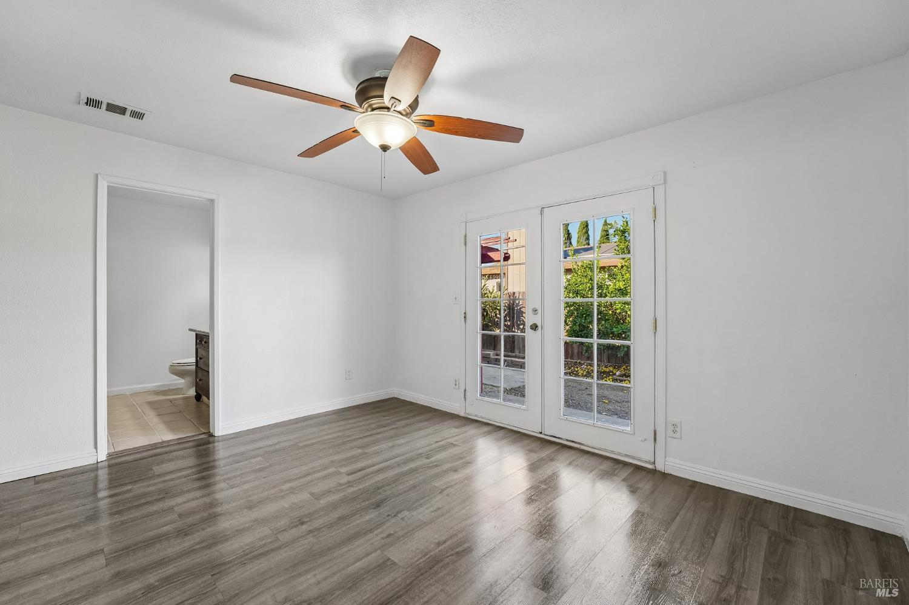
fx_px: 353
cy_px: 302
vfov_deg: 81.2
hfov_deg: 104.3
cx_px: 454
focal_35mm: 14
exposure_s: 1/50
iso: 640
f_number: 8
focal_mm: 14
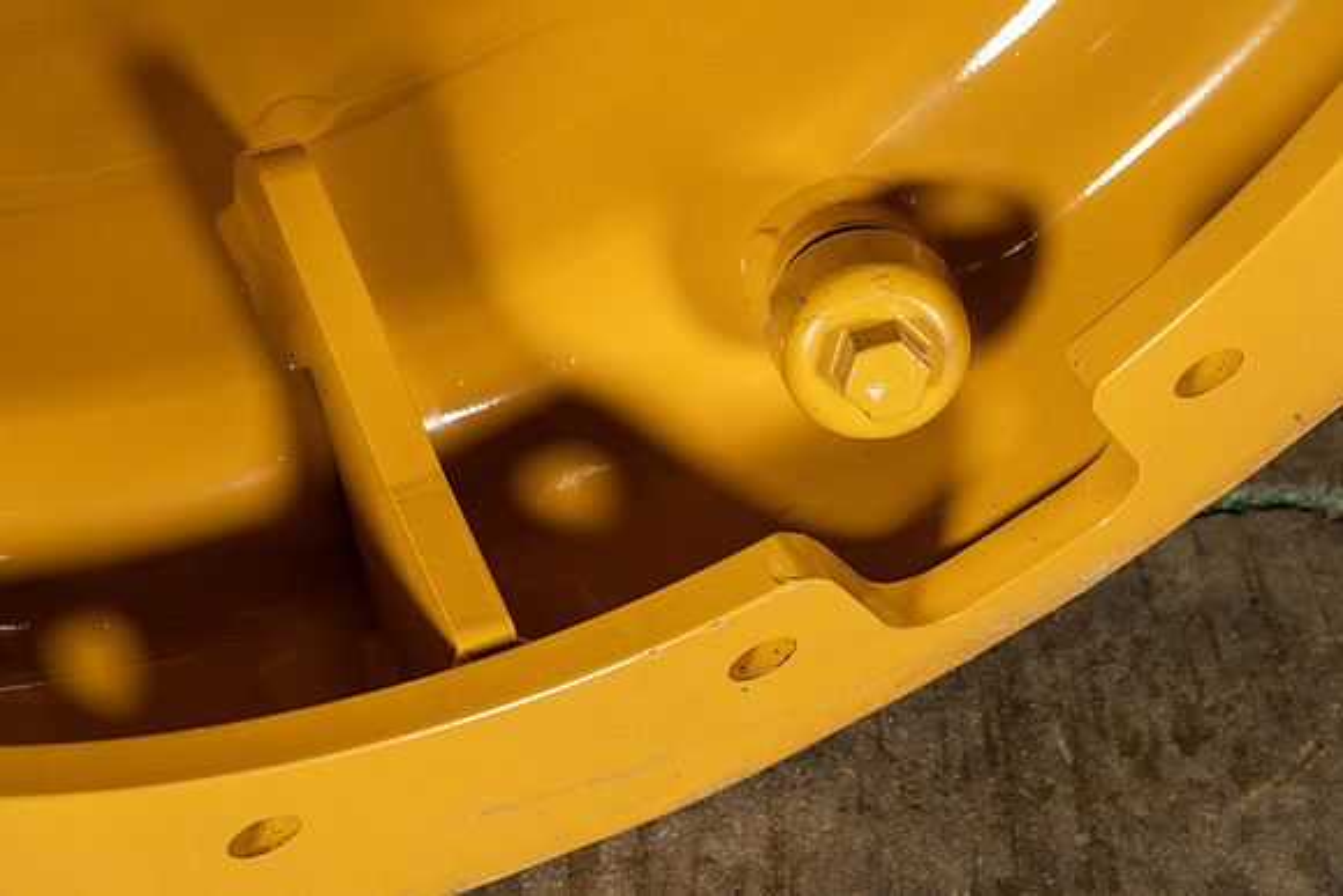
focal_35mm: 89
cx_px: 672
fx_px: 3321
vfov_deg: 15.4
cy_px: 448
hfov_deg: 22.9
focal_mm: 89
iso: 800
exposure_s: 1/125
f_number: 5.6
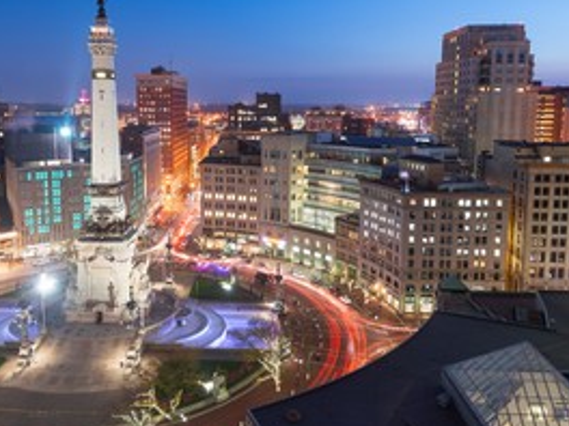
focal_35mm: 32
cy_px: 162
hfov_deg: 56.5
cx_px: 235
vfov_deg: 43.8
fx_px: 526
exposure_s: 30
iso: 64
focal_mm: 16
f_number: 6.3
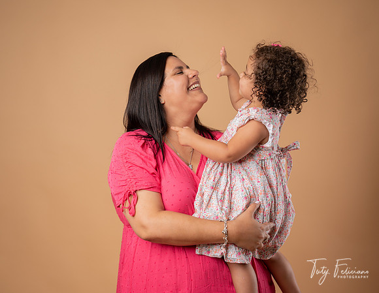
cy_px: 145
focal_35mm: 54
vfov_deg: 27.6
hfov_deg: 35.2
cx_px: 157
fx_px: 597
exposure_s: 1/250
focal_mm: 46
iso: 160
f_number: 5
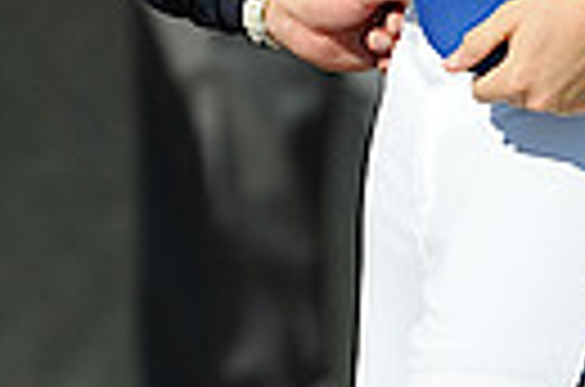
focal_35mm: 2015
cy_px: -272
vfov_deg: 0.7
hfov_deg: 1.0
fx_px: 32664
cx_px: -22
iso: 200
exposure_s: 1/2000
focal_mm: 300
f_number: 4
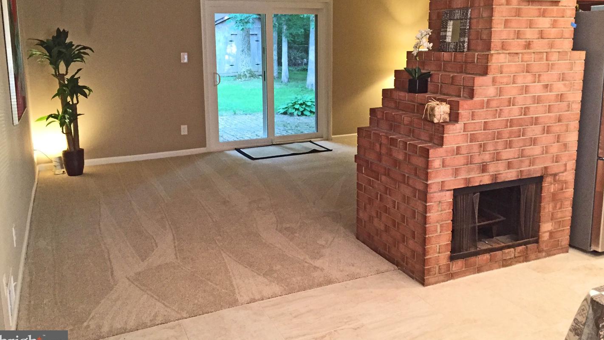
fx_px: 513
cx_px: 299
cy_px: 125
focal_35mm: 32
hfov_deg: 61.0
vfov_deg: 36.4
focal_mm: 4.15
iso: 250
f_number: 2.2
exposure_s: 1/30
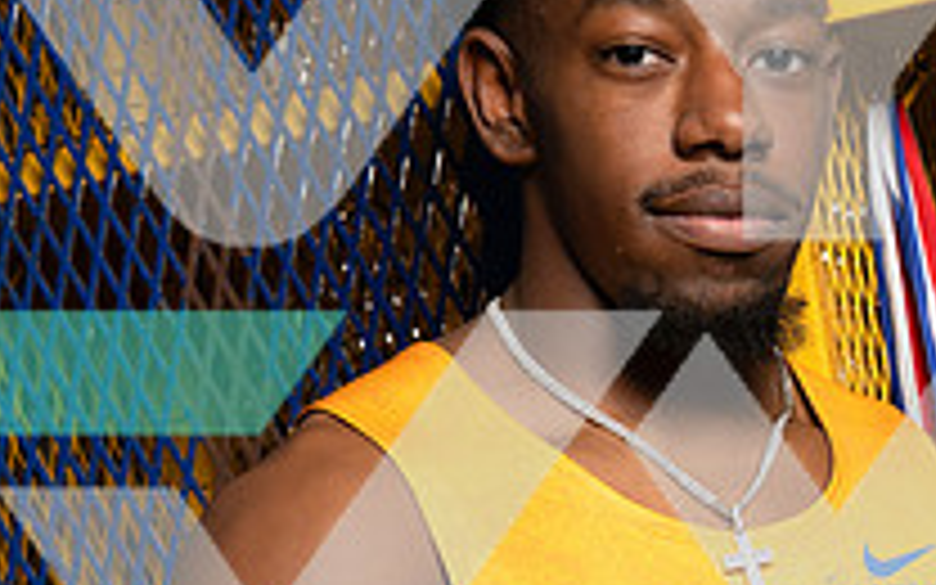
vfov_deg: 12.0
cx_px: 1022
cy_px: 551
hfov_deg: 18.6
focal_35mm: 108
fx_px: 2755
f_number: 8
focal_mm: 38
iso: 125
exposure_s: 1/250
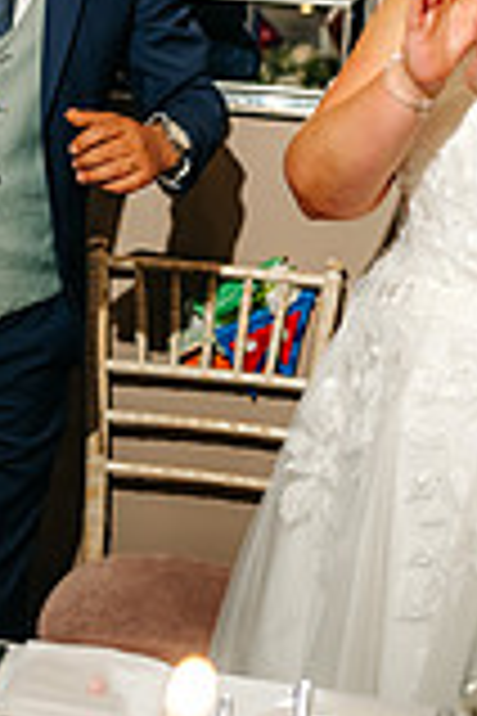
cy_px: 9
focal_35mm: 99
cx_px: -68
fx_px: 1967
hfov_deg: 13.5
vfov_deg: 20.0
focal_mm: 35
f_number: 1.8
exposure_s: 1/200
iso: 640
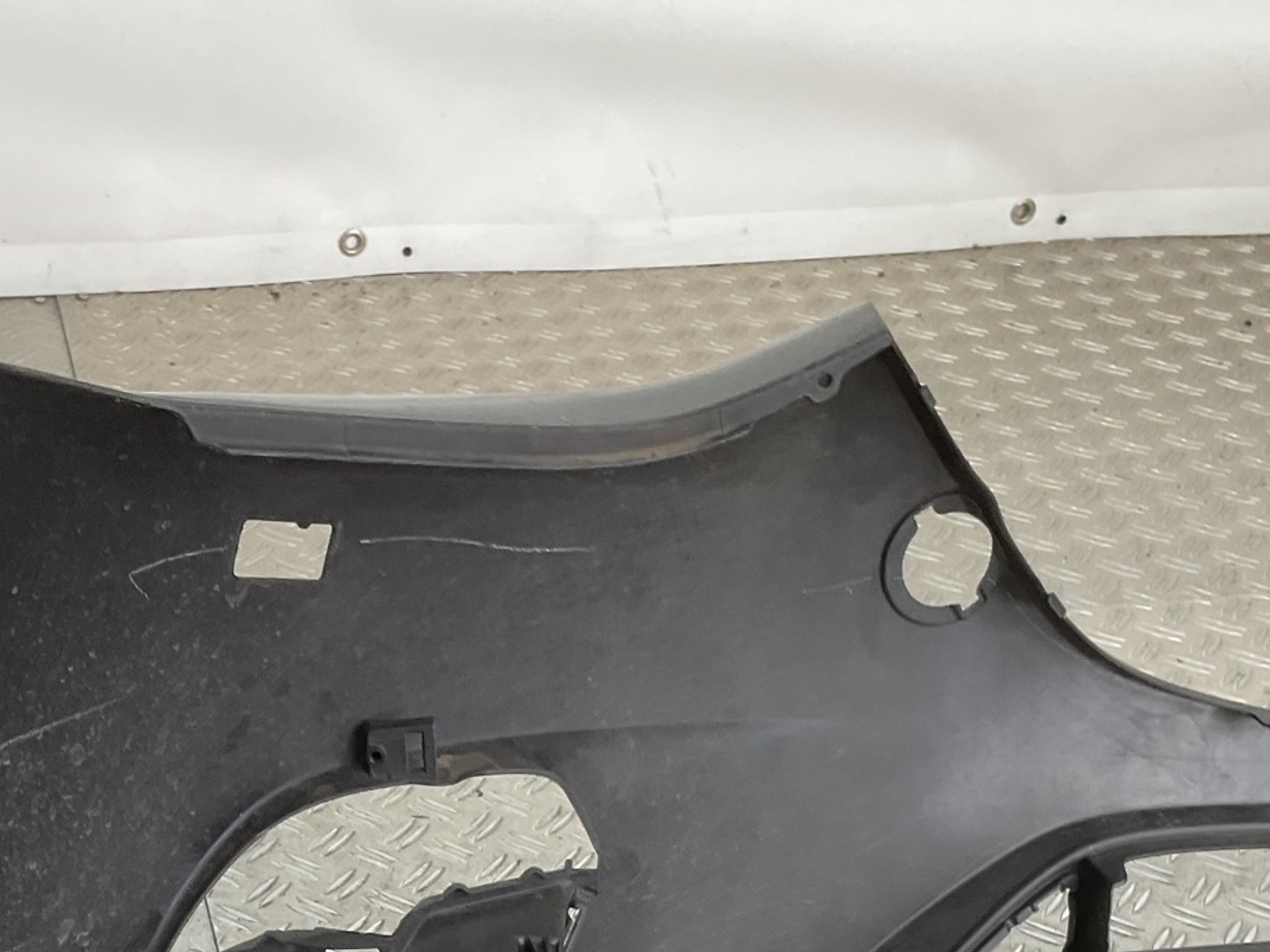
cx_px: 488
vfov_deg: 22.1
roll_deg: -7.5
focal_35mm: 64
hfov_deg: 30.2
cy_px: 948
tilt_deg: -39.1
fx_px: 2347
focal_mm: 3
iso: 20
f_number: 1.8
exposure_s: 1/100
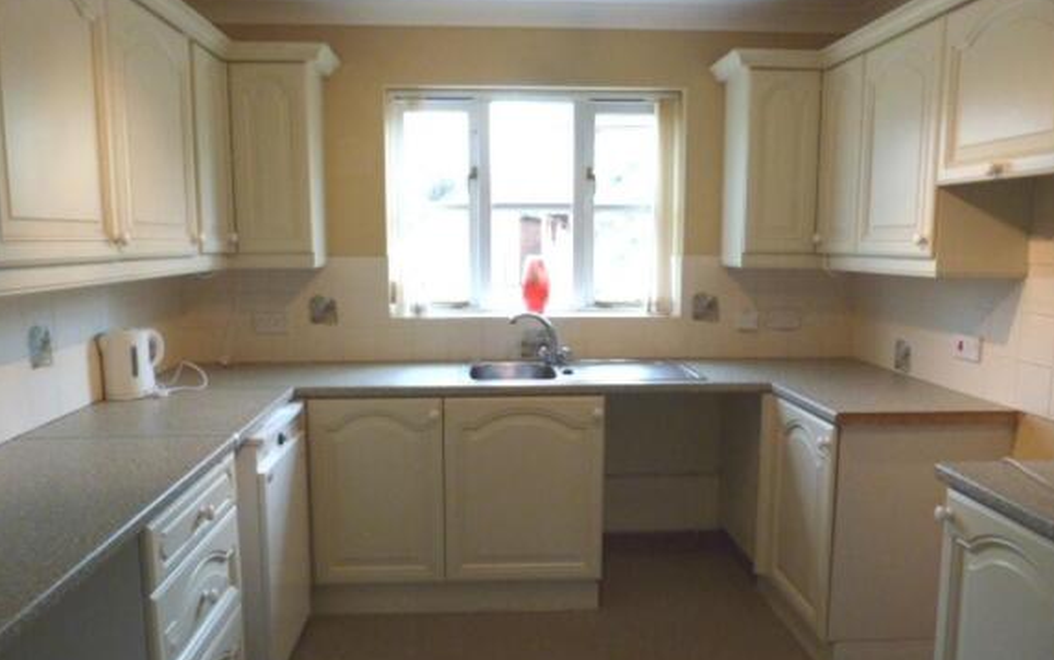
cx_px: 528
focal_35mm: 27
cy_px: 346
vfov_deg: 46.0
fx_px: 776
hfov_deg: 68.4
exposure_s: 1/125
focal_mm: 4.5
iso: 400
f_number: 2.8
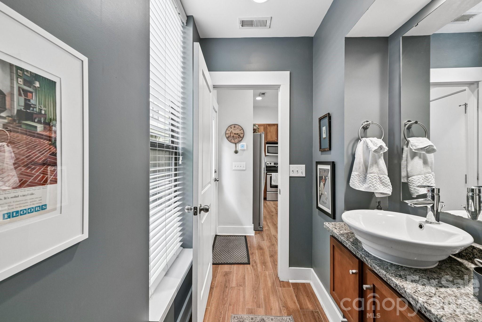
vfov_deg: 81.2
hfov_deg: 104.3
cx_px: 241
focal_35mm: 14
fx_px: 187
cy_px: 161
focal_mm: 14
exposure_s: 1/13
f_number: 8
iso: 400
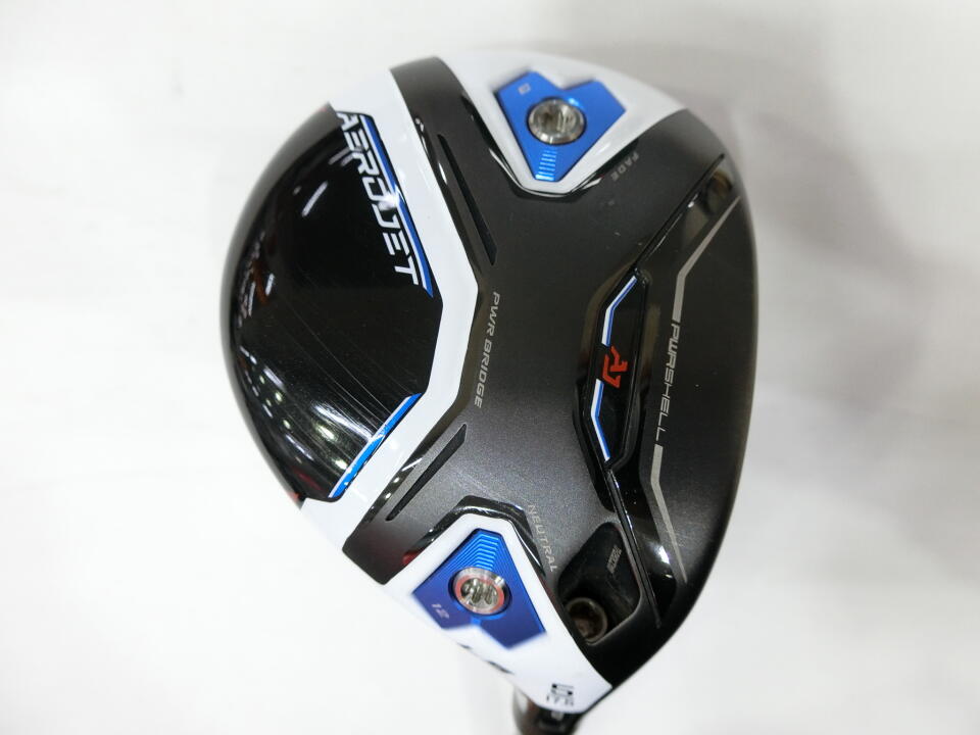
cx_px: 490
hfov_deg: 69.4
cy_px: 368
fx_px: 708
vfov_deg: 54.9
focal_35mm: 25
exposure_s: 1/125
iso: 320
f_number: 2.8
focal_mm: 5.4
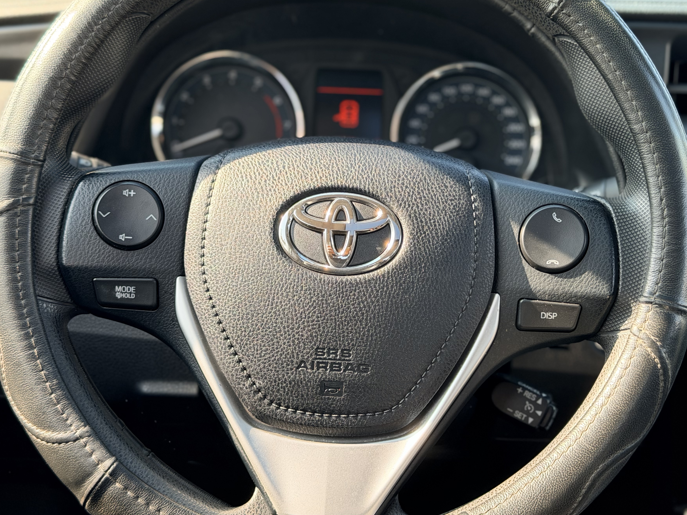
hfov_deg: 34.9
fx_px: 1092
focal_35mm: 55
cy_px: 234
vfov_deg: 26.5
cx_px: 382
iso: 80
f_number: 1.78
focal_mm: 6.76
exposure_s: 1/183
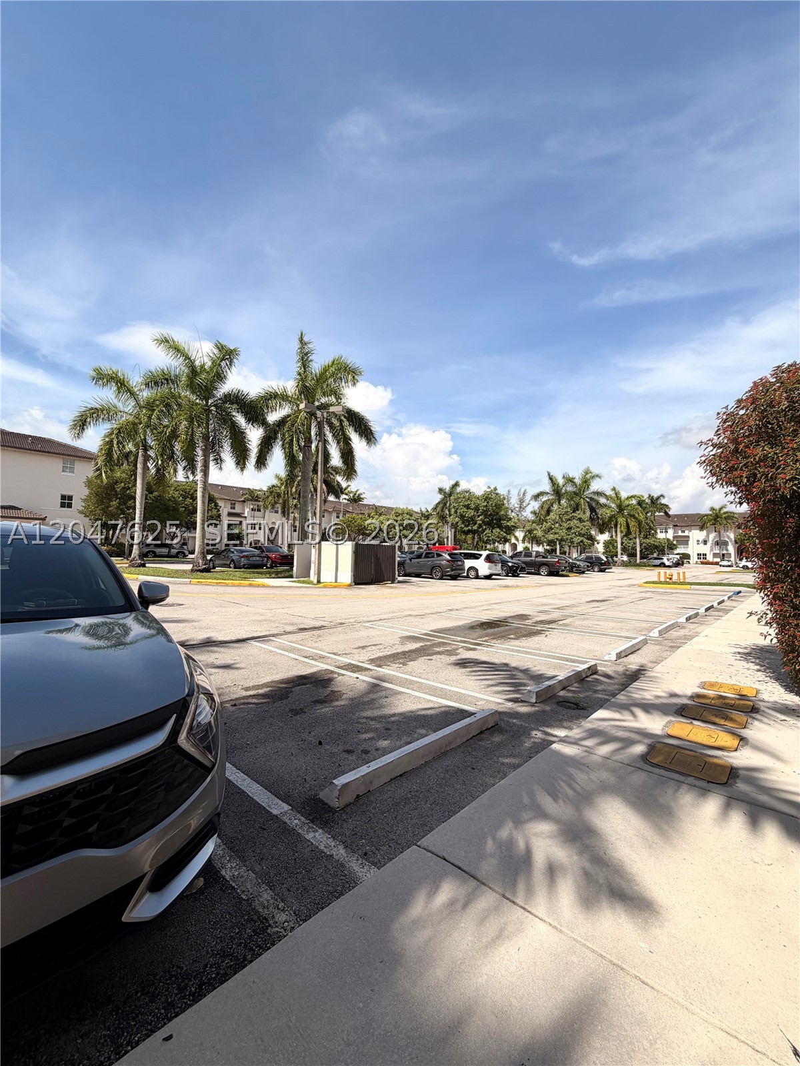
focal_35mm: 14
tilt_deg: +2.8
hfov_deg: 85.7
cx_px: 400
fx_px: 431
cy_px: 533
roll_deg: -1.9
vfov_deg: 102.1
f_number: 2.2
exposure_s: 1/1033
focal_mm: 2.22
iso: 20
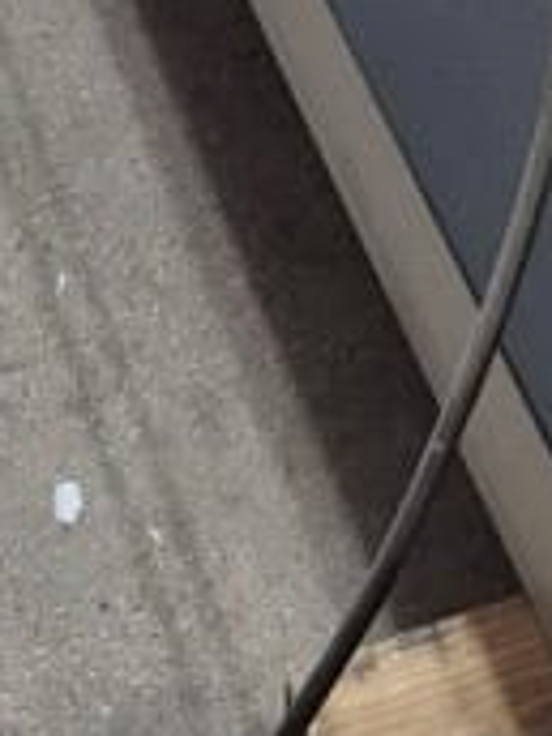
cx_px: 1048
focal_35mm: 171
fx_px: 3636
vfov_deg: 10.4
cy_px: -869
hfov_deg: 8.3
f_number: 1.8
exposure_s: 1/120
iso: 320
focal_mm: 5.4
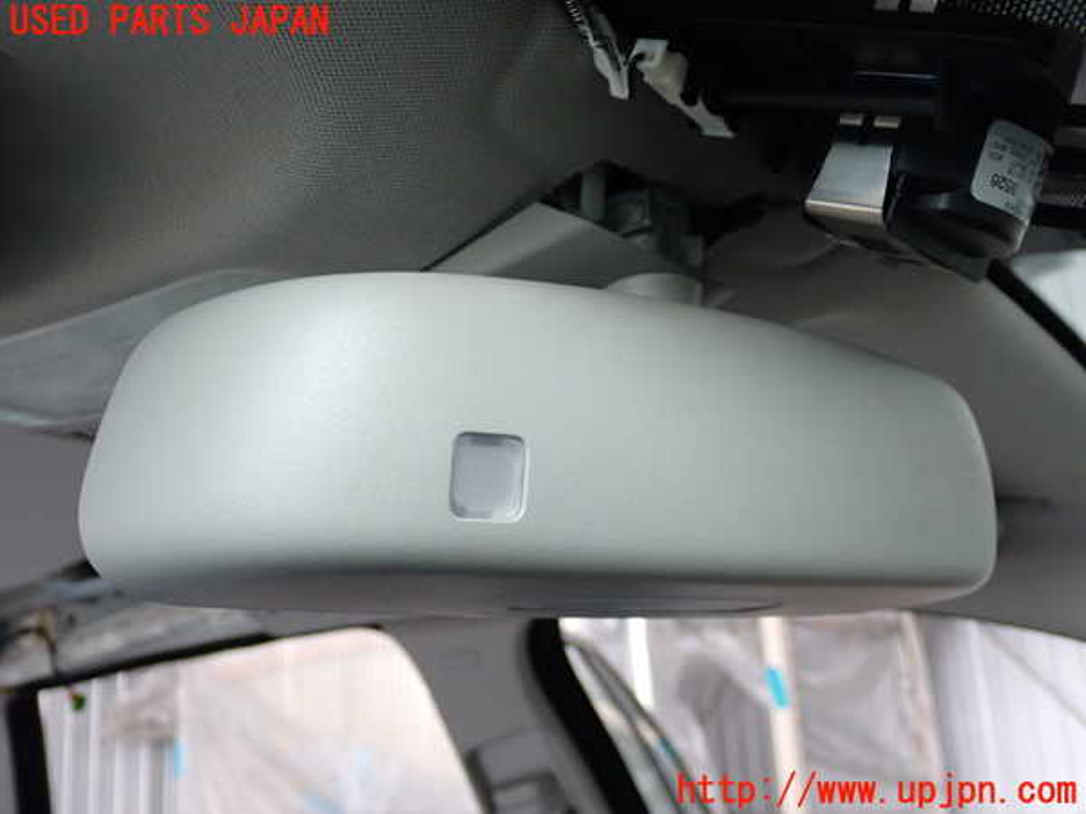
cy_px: 407
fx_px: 1286
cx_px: 543
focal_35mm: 41
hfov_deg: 45.8
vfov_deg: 35.1
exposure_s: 1/40
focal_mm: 7.31
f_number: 2.8
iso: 320
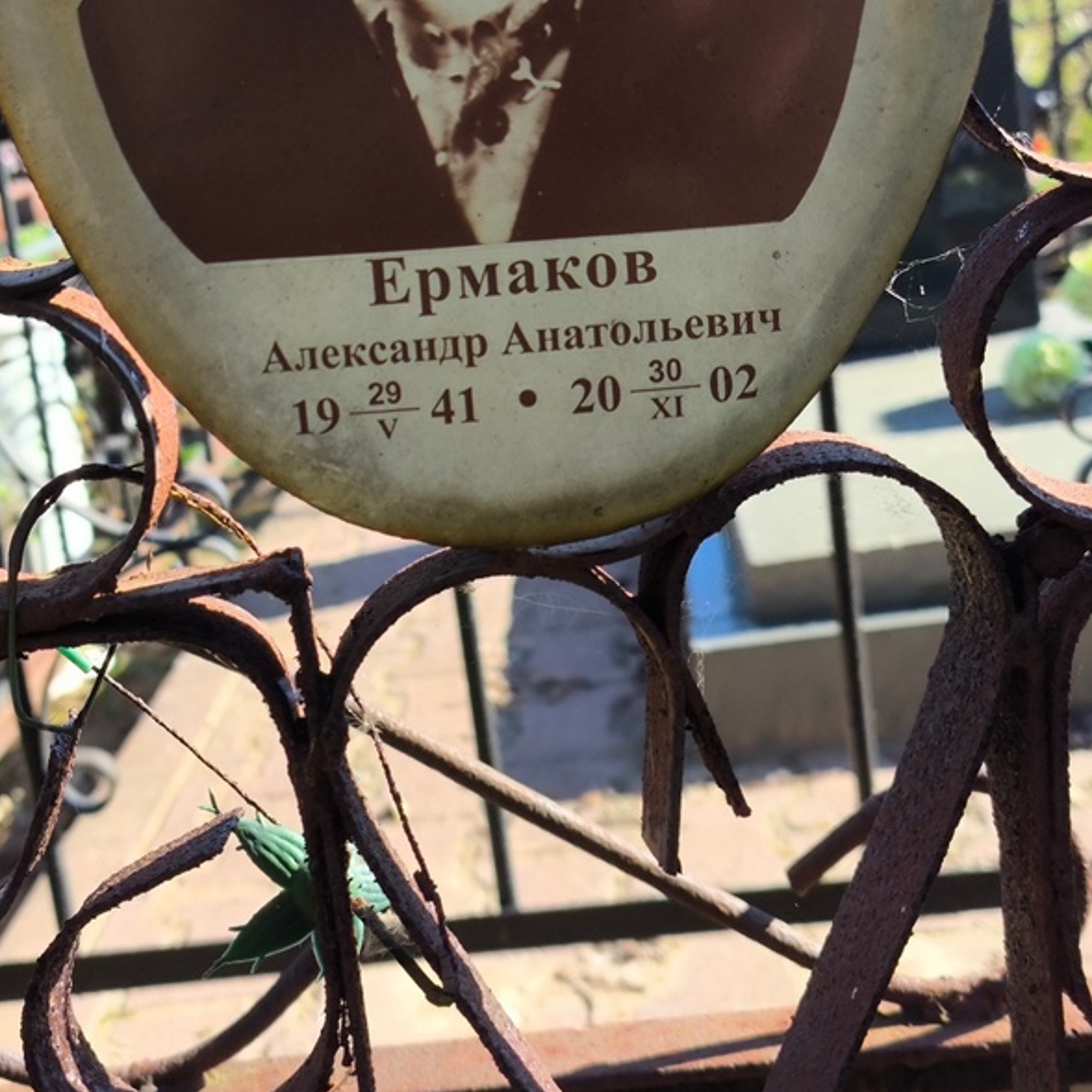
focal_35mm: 60
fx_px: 2141
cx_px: 398
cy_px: 545
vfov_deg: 28.6
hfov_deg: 28.5
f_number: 1.7
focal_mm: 4.71
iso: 50
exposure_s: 1/405
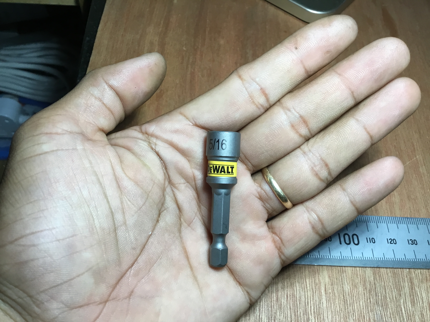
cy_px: 161
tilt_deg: -57.6
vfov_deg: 45.4
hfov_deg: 58.4
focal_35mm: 31
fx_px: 385
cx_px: 215
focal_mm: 3.3
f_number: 2.4
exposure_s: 1/33
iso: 32
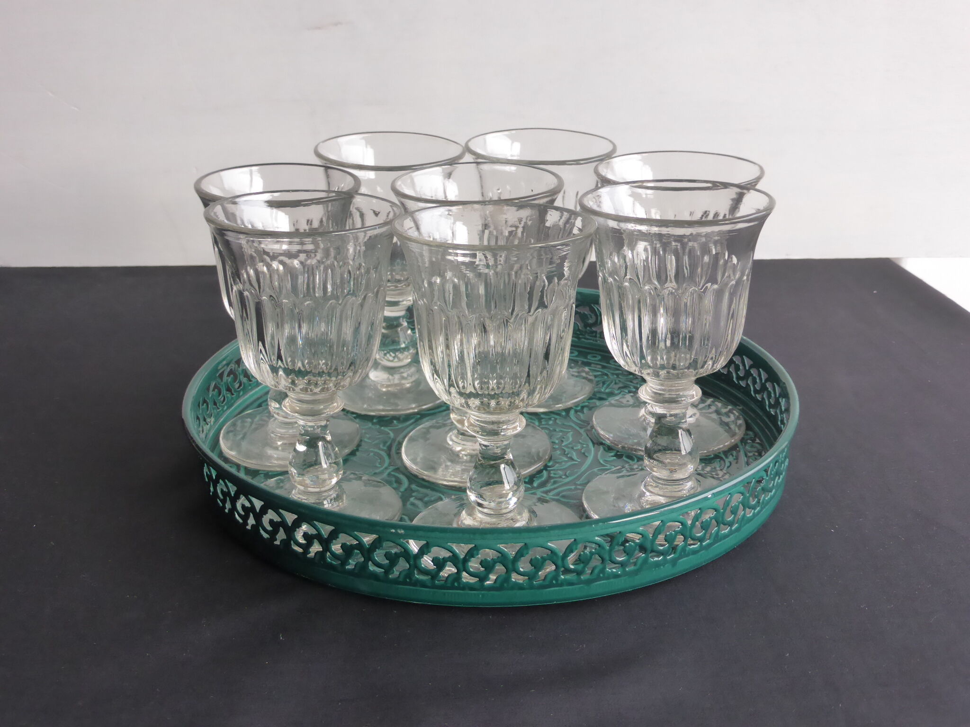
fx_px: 1093
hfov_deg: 47.9
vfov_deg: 36.8
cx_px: 485
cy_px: 364
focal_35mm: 39
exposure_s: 1/60
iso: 400
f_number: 3.9
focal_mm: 6.9
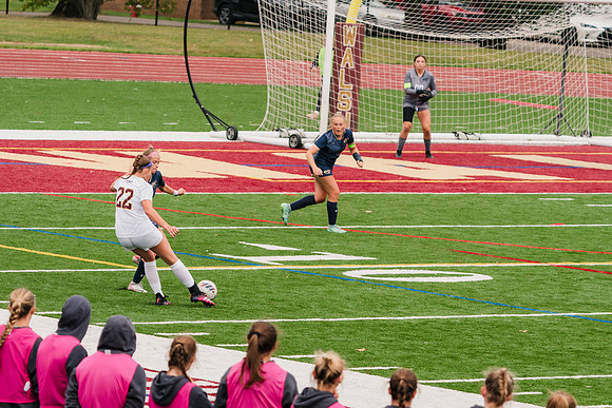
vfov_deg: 5.1
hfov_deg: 7.6
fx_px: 4593
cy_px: 263
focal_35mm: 270
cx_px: 331
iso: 400
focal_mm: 200
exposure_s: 1/1600
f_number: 5.6
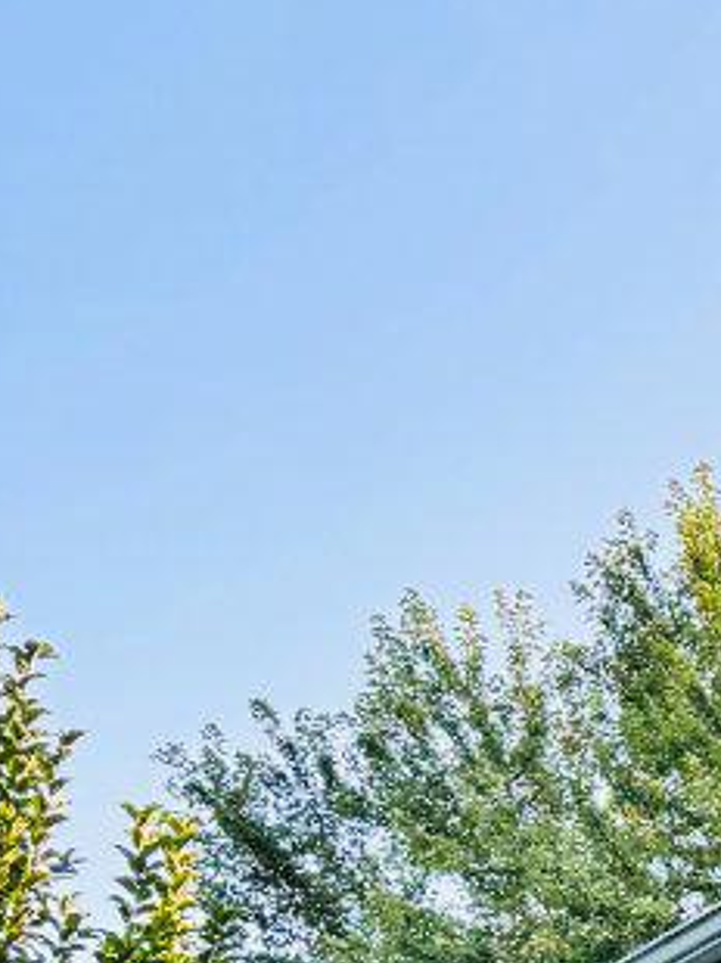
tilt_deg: +9.2
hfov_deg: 10.6
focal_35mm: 119
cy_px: 1674
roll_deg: +2.1
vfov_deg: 14.7
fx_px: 3309
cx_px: 1765
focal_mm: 6.76
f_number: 1.78
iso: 80
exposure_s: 1/621
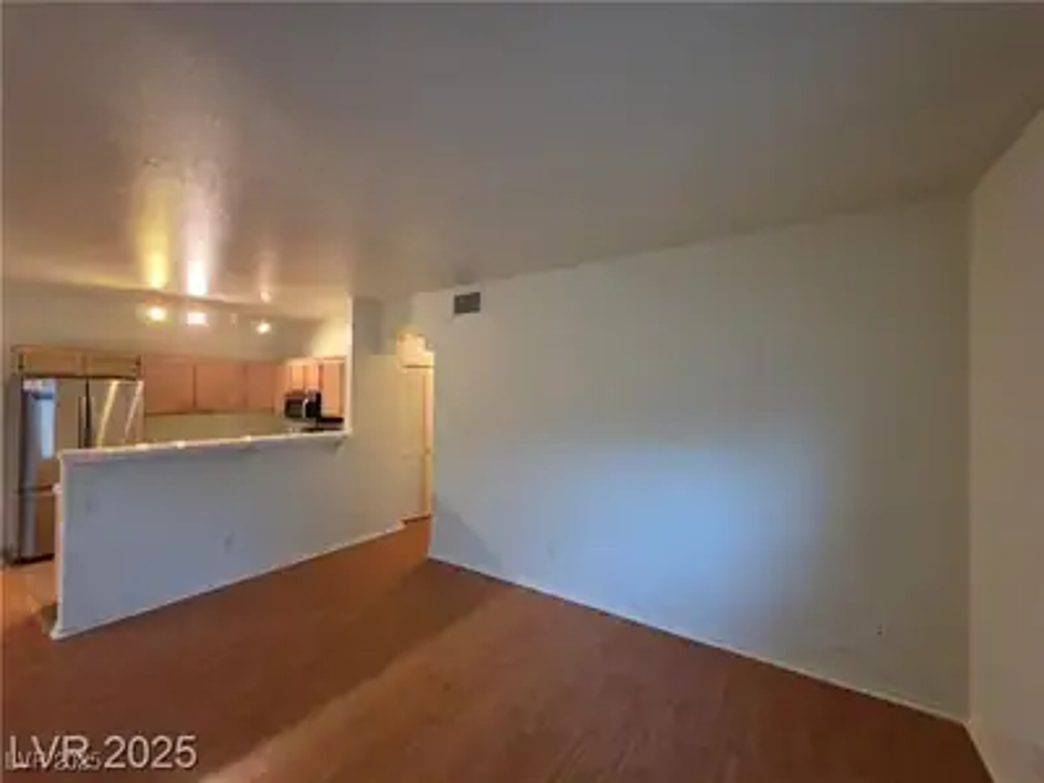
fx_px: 392
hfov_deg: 106.2
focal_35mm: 13
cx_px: 522
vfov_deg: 89.9
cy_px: 392
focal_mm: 2.2
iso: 640
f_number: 1.9
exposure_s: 1/60
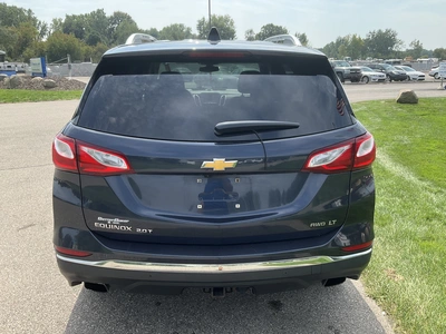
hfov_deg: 61.7
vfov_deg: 48.2
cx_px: 223
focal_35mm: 29
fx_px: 374
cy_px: 167
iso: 25
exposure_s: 1/674
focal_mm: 3
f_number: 1.8
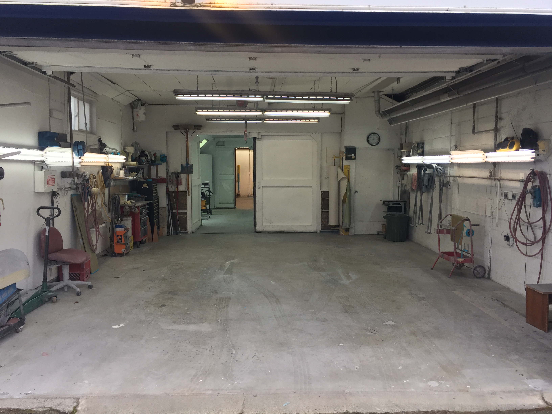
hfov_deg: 61.7
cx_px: 276
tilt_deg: -5.0
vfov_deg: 48.2
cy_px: 207
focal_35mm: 29
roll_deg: -0.8
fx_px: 462
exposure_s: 1/120
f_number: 2.2
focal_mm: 4.15
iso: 50
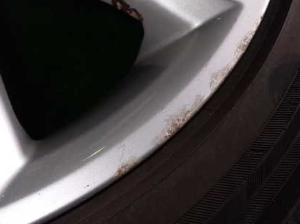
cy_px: 95
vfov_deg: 30.8
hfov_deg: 40.3
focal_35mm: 47
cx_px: 124
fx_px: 407
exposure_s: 1/30
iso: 200
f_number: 9
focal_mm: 5.79
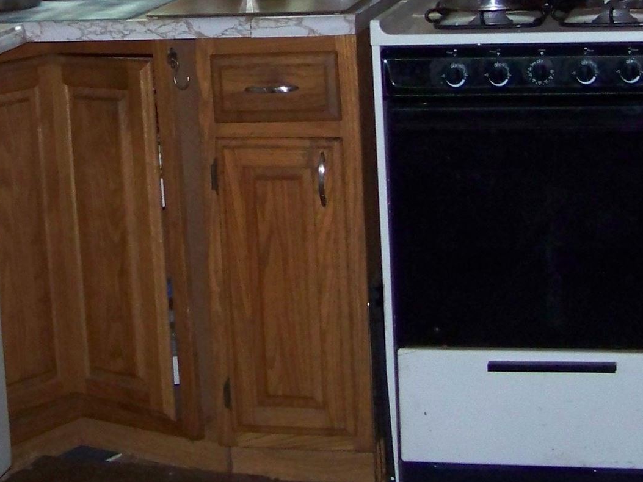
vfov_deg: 13.8
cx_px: 247
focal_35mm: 105
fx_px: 1951
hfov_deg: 18.7
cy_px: -40
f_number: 2.8
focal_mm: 5.85
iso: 200
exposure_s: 1/30
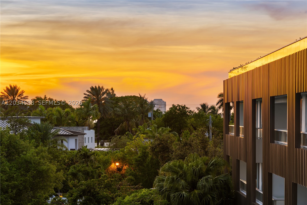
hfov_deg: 13.7
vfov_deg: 9.1
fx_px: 1279
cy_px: 102
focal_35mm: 150
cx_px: 154
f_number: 13
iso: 125
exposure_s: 1/5
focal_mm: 150
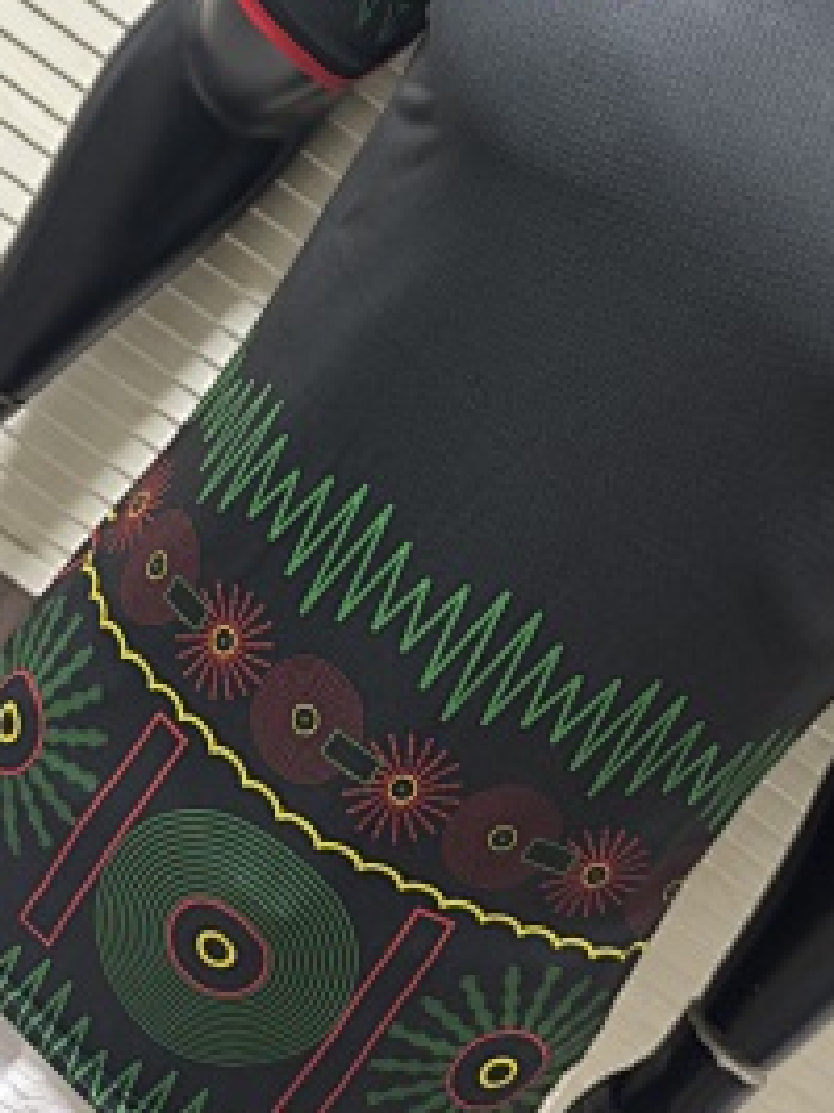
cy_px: 317
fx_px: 1447
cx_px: 573
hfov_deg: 31.8
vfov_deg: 41.2
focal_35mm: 45
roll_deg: -34.8
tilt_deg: -17.5
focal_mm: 6.76
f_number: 1.78
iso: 500
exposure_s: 1/60
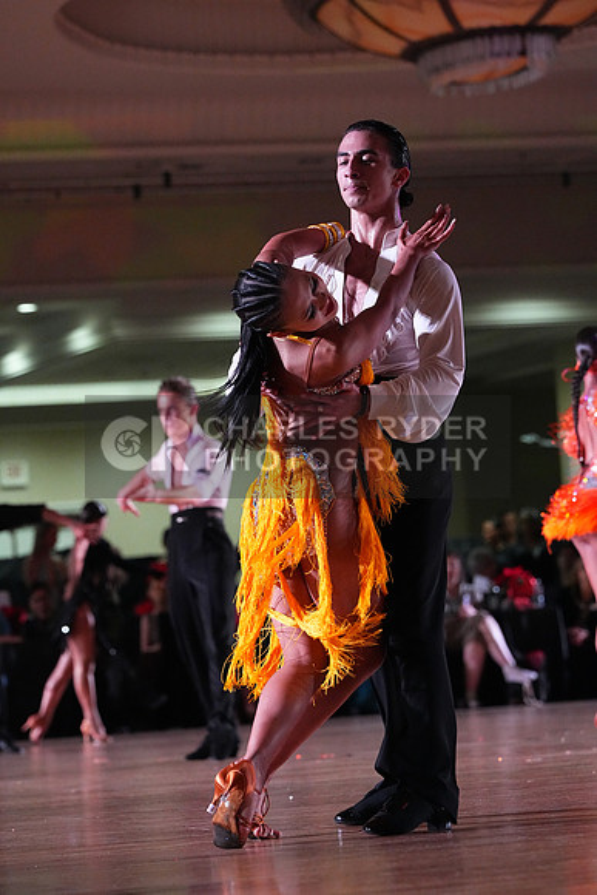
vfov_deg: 11.9
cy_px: 448
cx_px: 298
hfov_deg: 8.0
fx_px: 4276
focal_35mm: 172
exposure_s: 1/400
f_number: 5.6
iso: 10000
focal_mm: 172
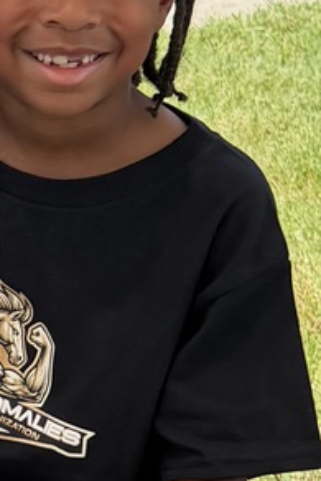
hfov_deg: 8.3
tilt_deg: -17.5
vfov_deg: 13.3
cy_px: 254
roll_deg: +2.0
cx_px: -416
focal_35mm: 154
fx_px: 2057
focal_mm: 6.76
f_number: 1.78
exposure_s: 1/2110
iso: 100
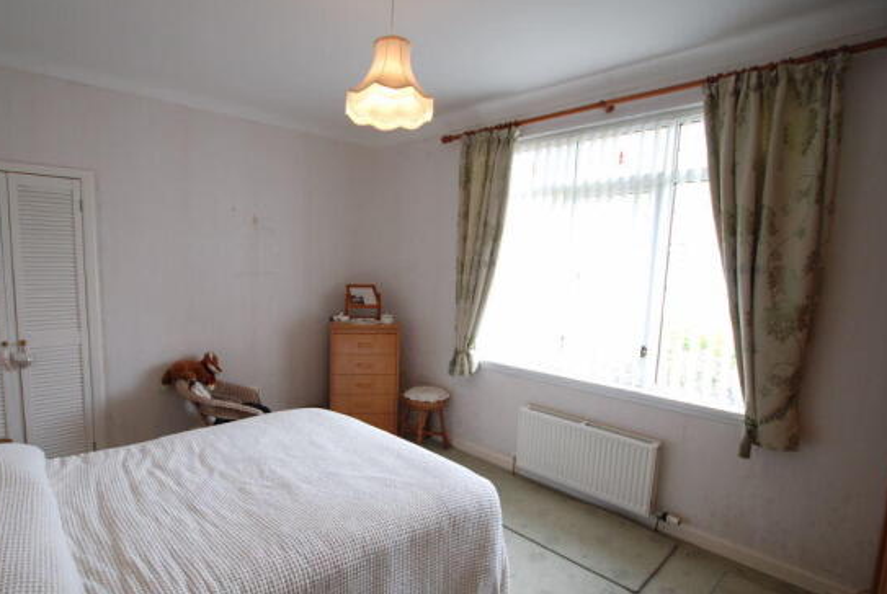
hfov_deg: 89.3
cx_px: 380
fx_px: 444
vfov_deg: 67.4
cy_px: 326
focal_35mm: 18
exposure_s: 1/60
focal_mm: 10
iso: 200
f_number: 4
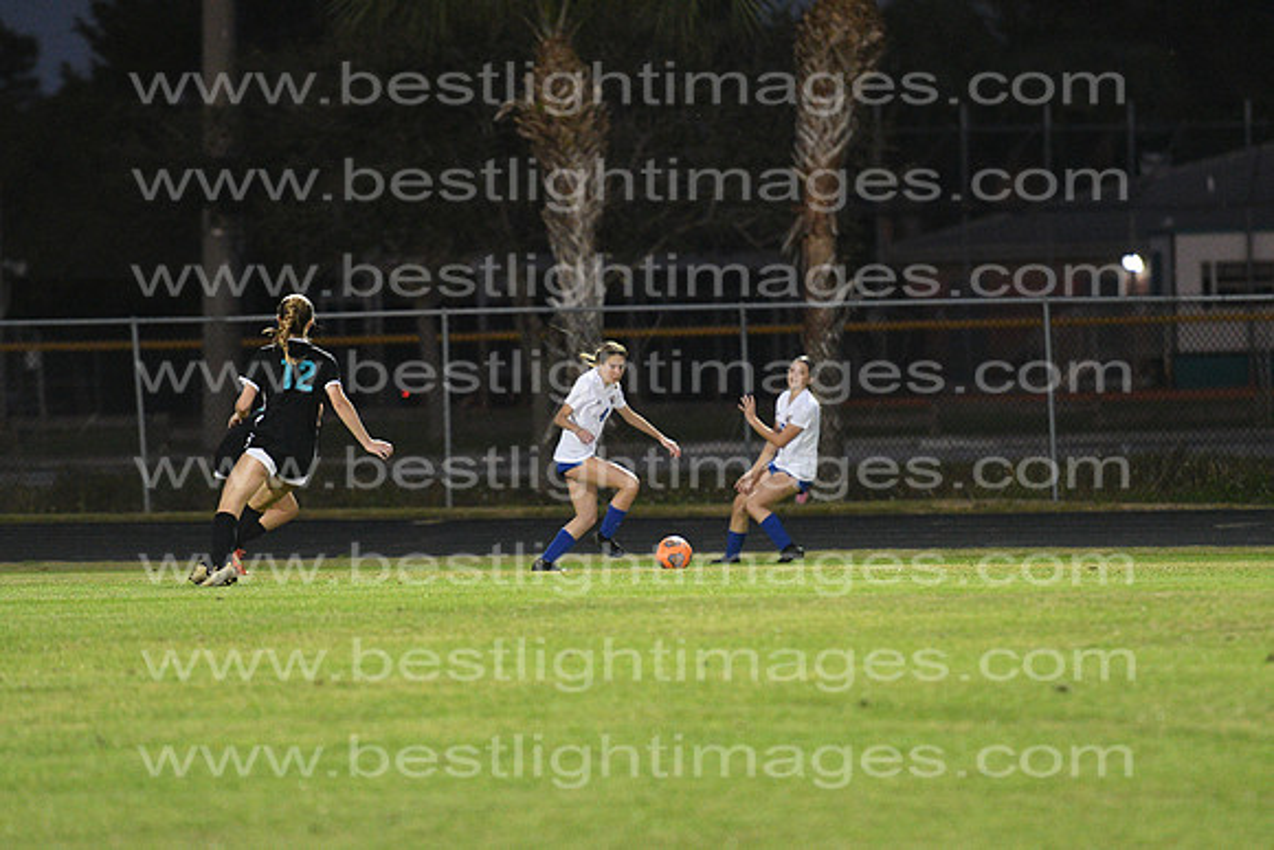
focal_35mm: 300
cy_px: 425
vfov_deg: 4.6
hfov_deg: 6.9
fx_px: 10619
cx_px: 637
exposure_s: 1/800
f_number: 2.8
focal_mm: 200
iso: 6400
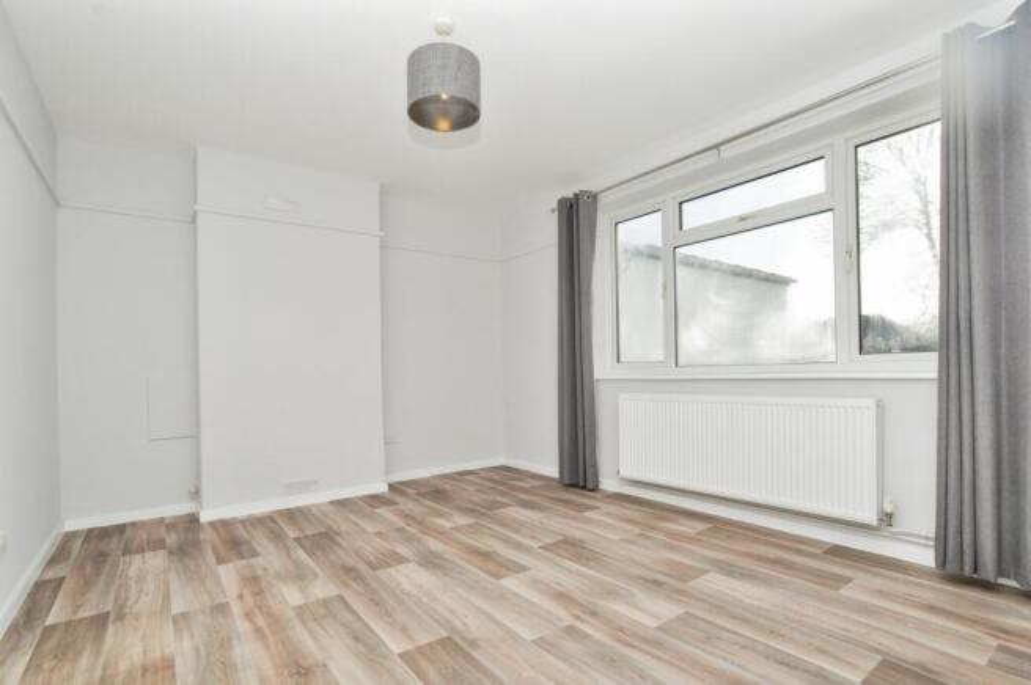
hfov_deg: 95.0
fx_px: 472
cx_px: 516
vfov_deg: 71.9
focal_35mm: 16
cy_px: 342
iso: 200
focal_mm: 11
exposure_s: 1/200
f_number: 10
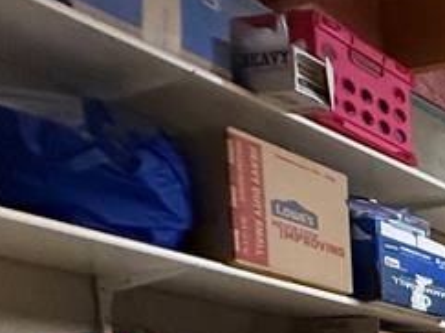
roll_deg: -0.1
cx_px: 866
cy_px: 565
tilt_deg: -5.9
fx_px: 758
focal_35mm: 59
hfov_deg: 19.8
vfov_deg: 19.7
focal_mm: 2.22
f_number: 2.2
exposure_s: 1/60
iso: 640
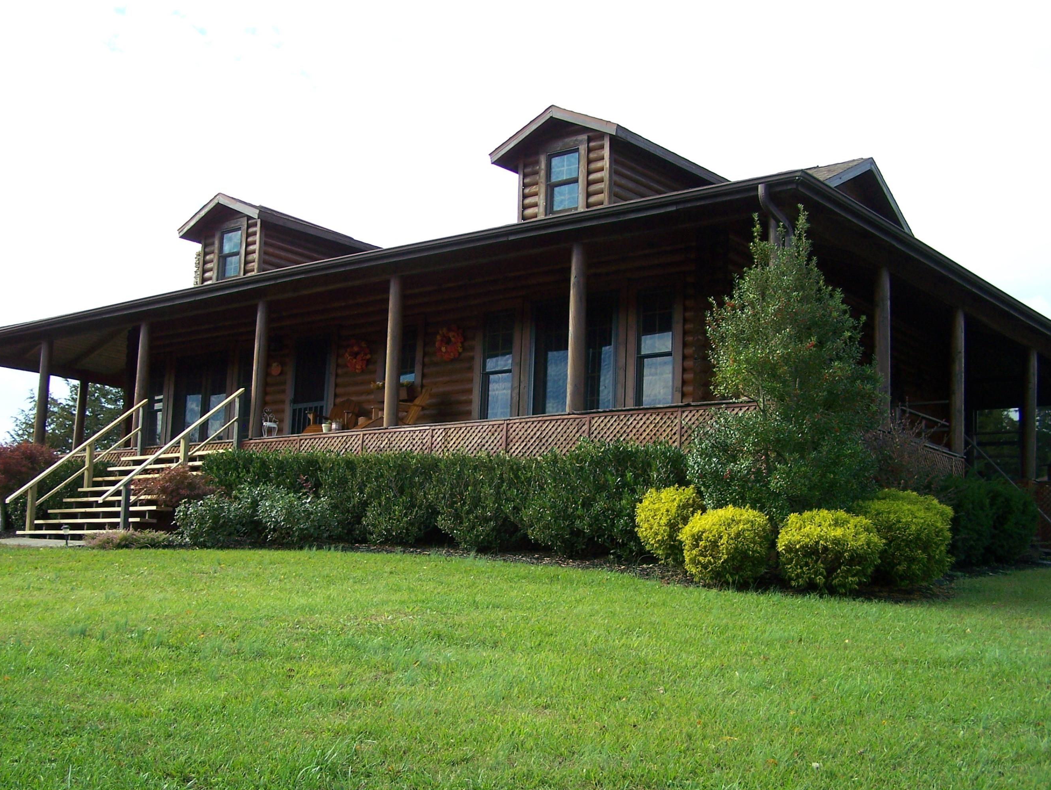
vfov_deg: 33.6
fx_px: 1306
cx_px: 473
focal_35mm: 43
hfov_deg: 43.8
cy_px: 438
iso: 80
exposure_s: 1/320
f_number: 2.8
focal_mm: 6.3
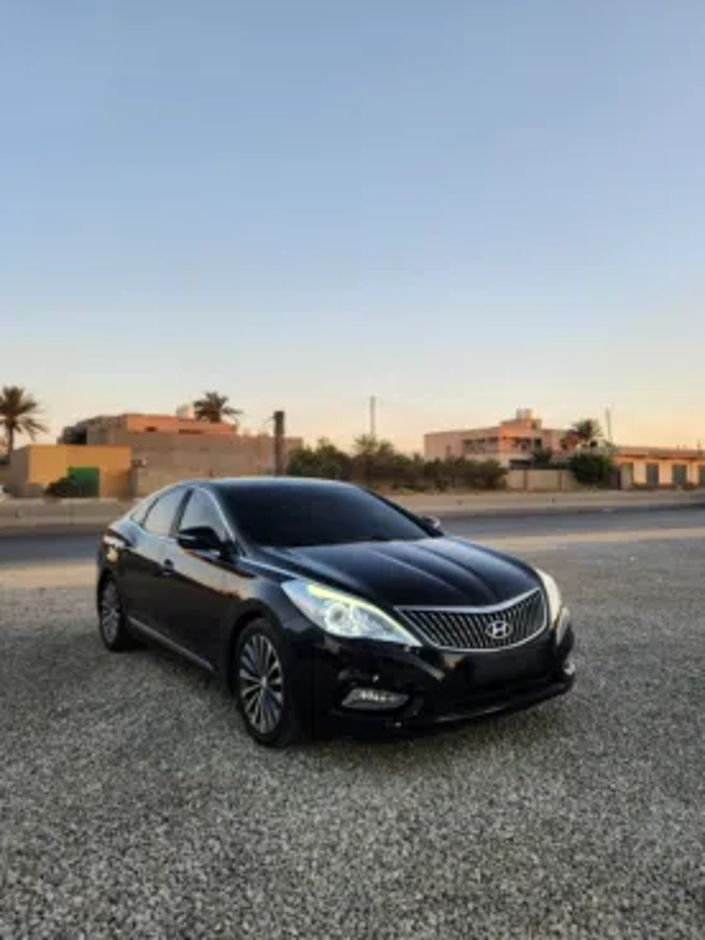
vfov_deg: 69.4
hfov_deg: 54.8
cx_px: 378
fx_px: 679
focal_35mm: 25
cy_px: 465
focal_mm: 5.4
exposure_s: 1/103
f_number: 1.8
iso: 20
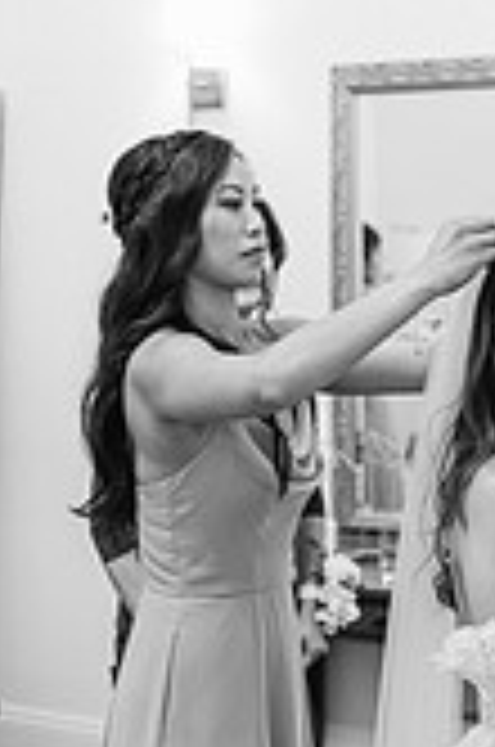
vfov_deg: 21.5
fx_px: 1967
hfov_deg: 14.3
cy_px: 364
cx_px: 376
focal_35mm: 95
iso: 900
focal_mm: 35
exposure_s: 1/125
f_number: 2.2
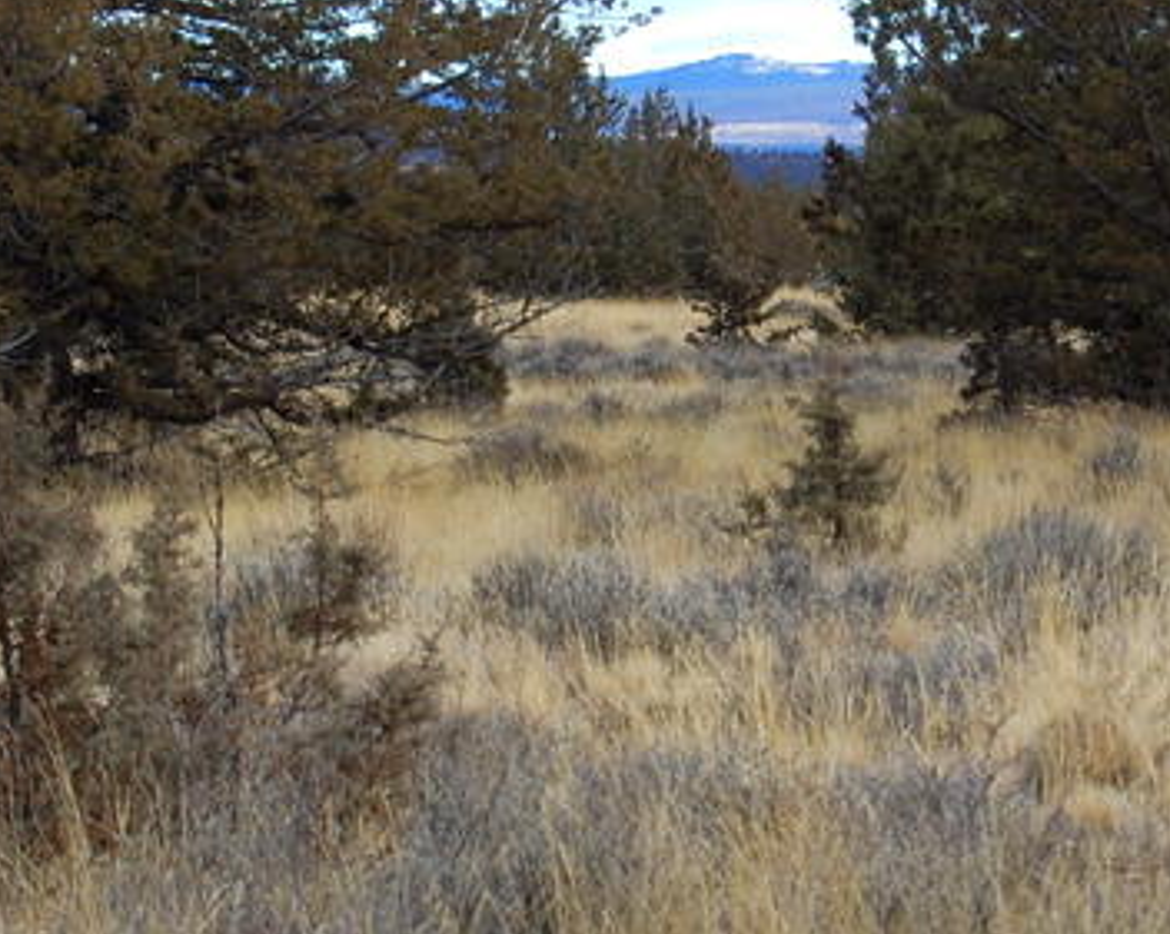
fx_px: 6092
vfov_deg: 8.8
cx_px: 705
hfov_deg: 11.0
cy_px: 465
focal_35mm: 176
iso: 200
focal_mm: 55
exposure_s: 1/160
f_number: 6.3
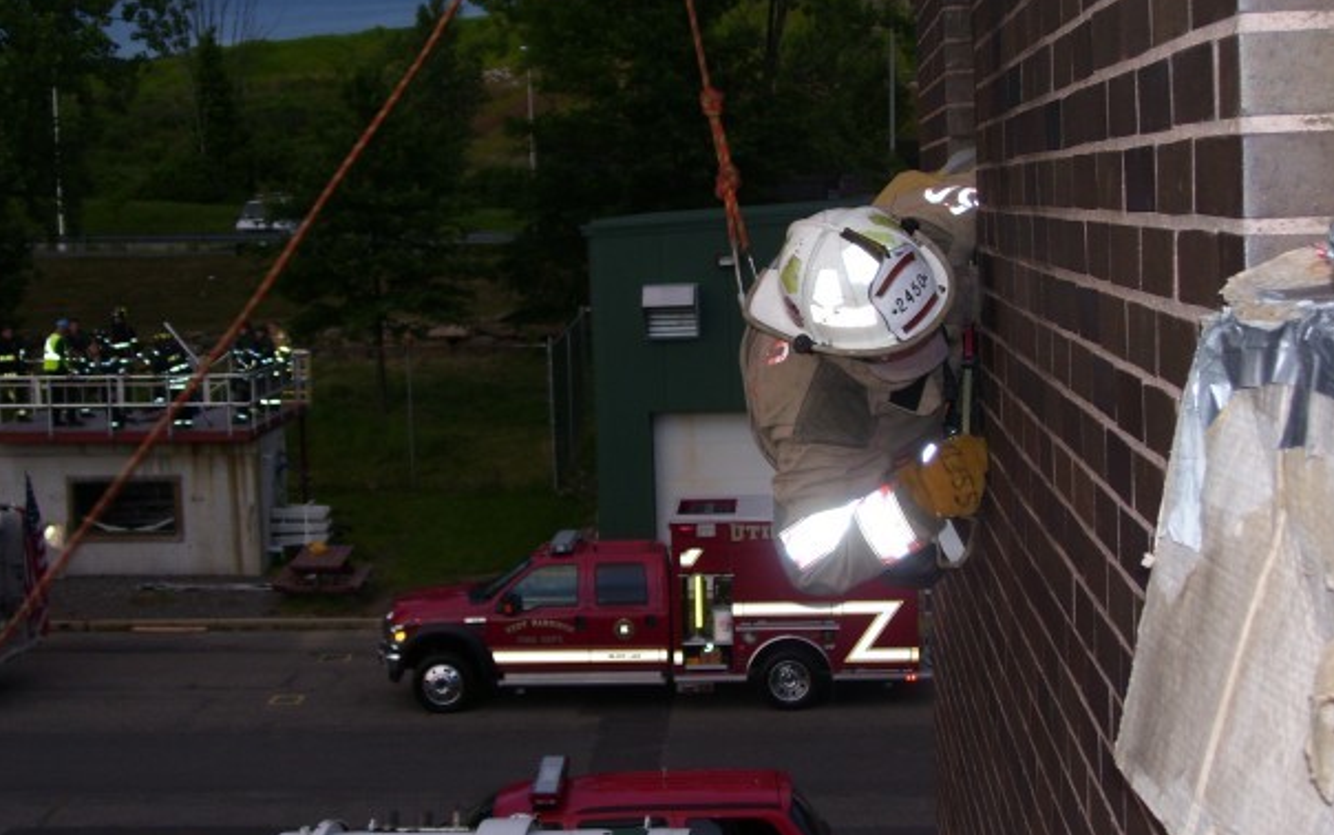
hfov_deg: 32.0
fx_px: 2328
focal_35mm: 64
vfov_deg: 20.3
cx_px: 634
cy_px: 400
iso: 80
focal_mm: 9.4
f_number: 3.4
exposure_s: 1/60
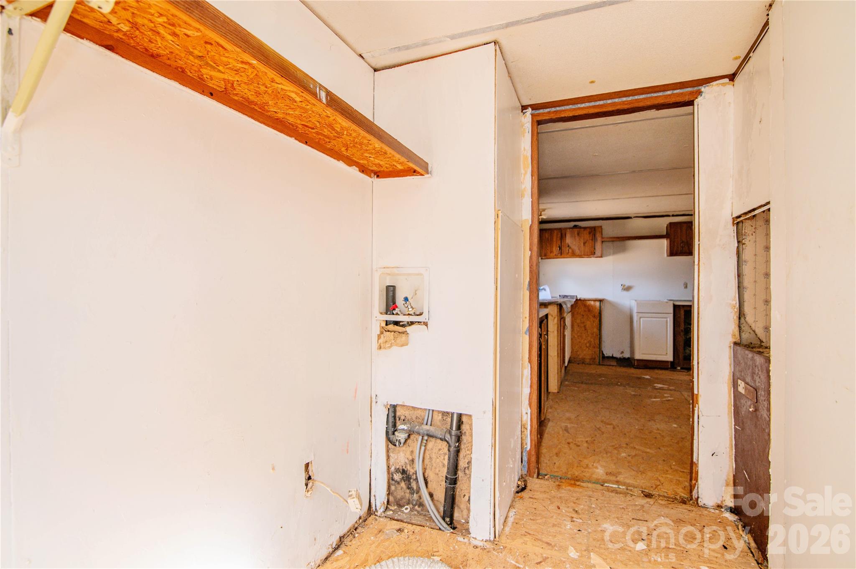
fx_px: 428
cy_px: 284
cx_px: 428
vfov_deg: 67.3
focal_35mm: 18
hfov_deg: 90.0
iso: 200
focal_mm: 18
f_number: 4.5
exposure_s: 1/80
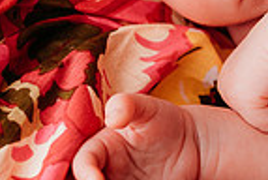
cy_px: -40
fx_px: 1388
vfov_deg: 7.4
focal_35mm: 186
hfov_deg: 10.9
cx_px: 287
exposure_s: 1/200
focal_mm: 46
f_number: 4.5
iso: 125
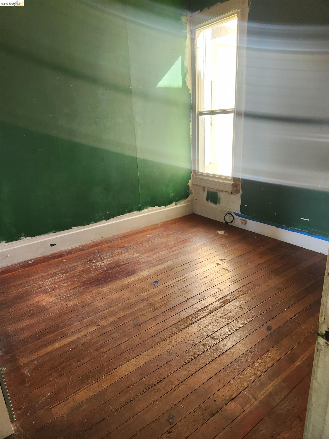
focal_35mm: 23
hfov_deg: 58.9
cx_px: 164
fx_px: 291
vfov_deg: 73.9
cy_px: 220
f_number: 1.8
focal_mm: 5.4
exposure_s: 1/120
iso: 160
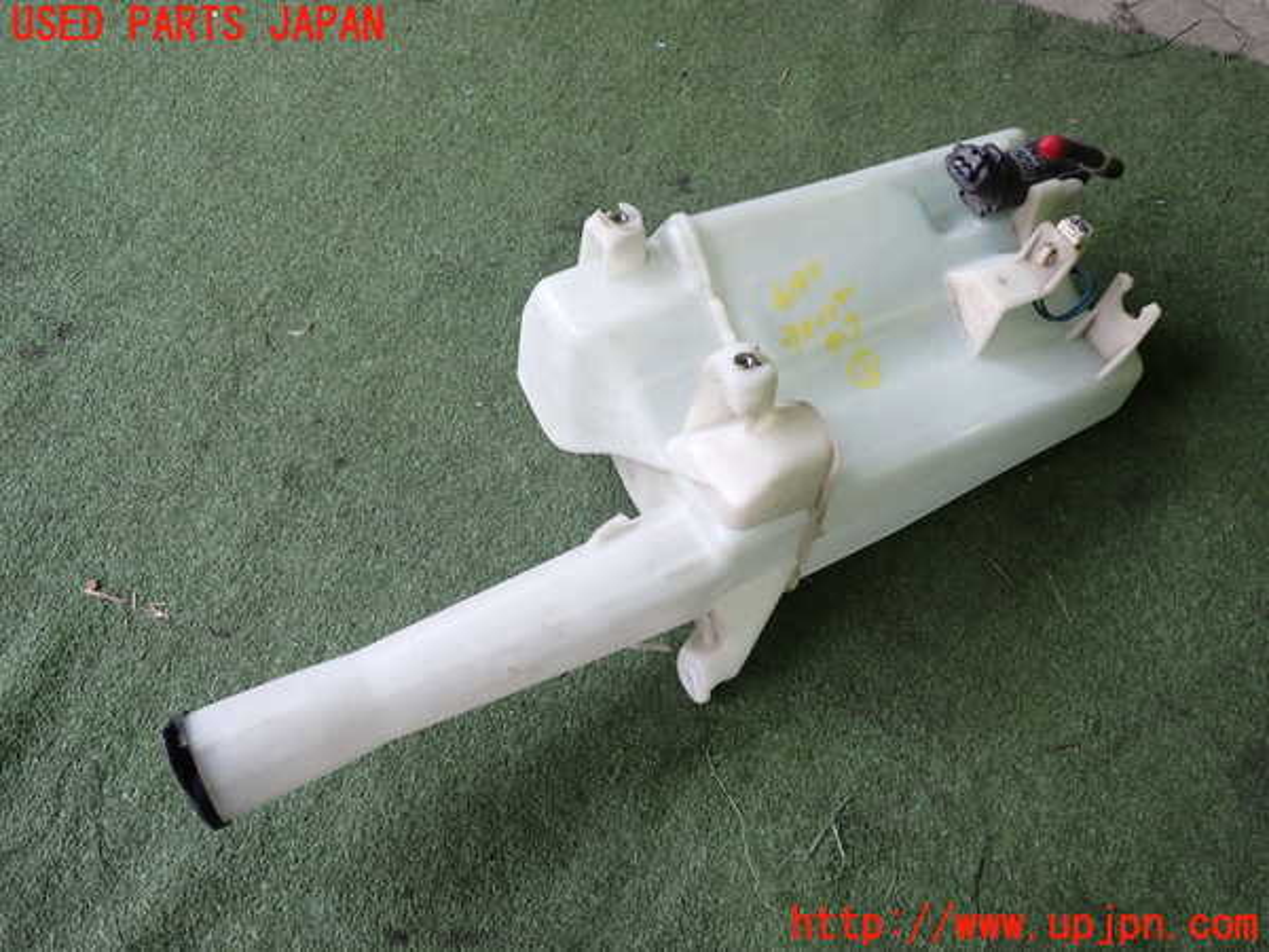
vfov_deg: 46.8
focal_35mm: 30
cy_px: 476
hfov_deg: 60.0
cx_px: 634
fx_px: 1100
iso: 200
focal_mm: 5.4
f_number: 2.3
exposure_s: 1/80
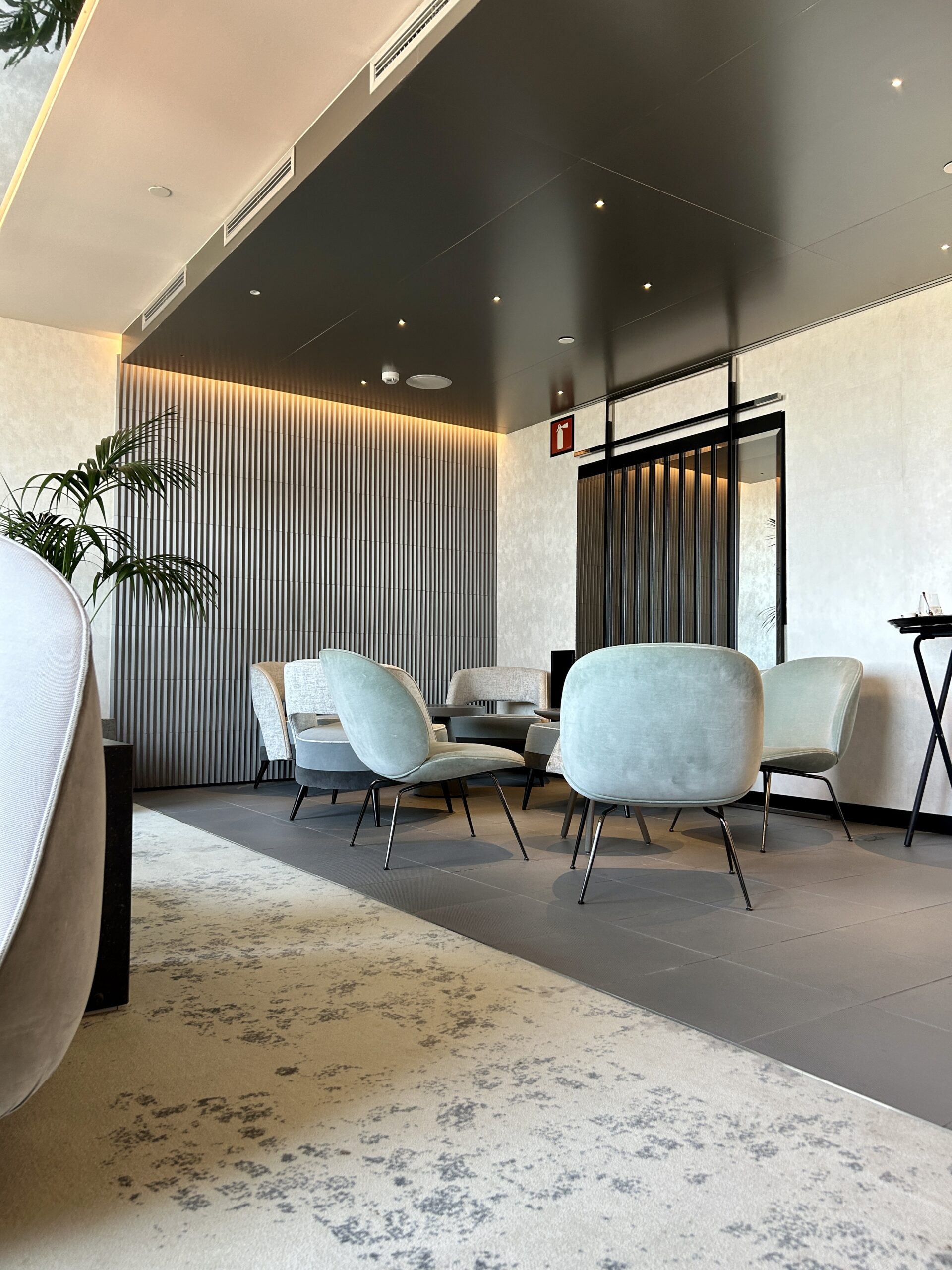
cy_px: 635
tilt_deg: +2.3
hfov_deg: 53.1
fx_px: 953
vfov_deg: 67.3
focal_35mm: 26
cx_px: 476
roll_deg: -1.4
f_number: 1.5
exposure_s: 1/67
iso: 80
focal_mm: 5.7
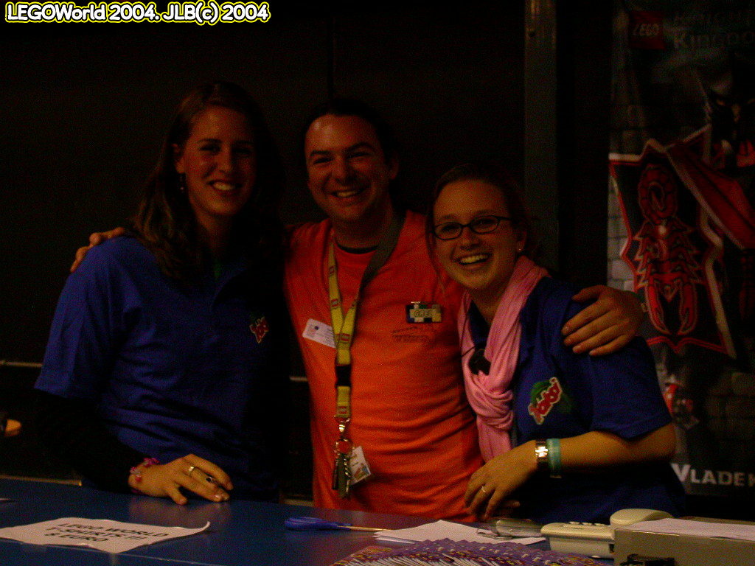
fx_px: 1810
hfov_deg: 23.6
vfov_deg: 17.8
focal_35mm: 83
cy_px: 283
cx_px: 378
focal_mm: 17.3
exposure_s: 1/30
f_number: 3.6
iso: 400
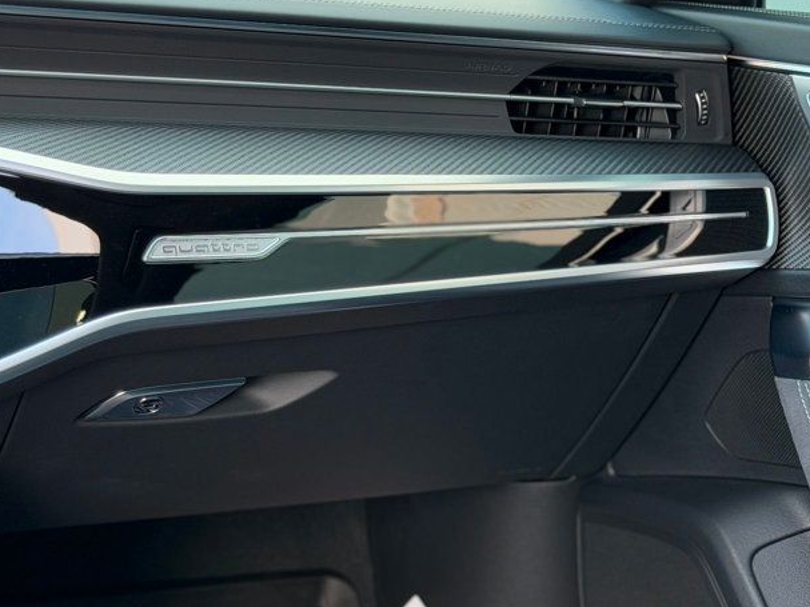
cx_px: 388
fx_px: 1895
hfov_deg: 24.1
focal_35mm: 81
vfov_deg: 18.1
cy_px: 440
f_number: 1.78
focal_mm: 6.76
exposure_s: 1/67
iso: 125
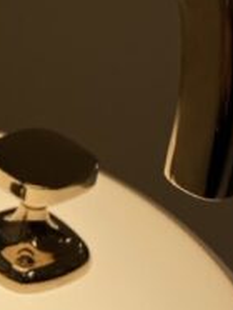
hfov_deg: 14.0
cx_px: -124
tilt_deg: -27.4
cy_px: 107
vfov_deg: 19.8
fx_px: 886
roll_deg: -2.4
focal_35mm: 99
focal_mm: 4.25
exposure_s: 1/1316
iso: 32
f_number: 1.8
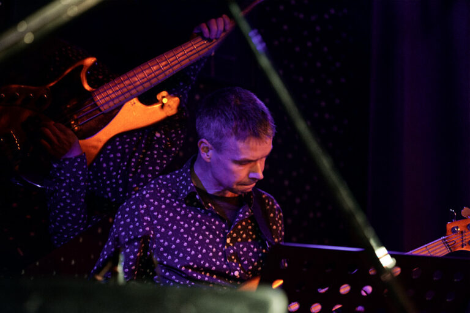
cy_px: 156
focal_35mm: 100
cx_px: 235
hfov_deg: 20.4
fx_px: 1305
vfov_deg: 13.7
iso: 5000
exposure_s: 1/125
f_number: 2.8
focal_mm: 100
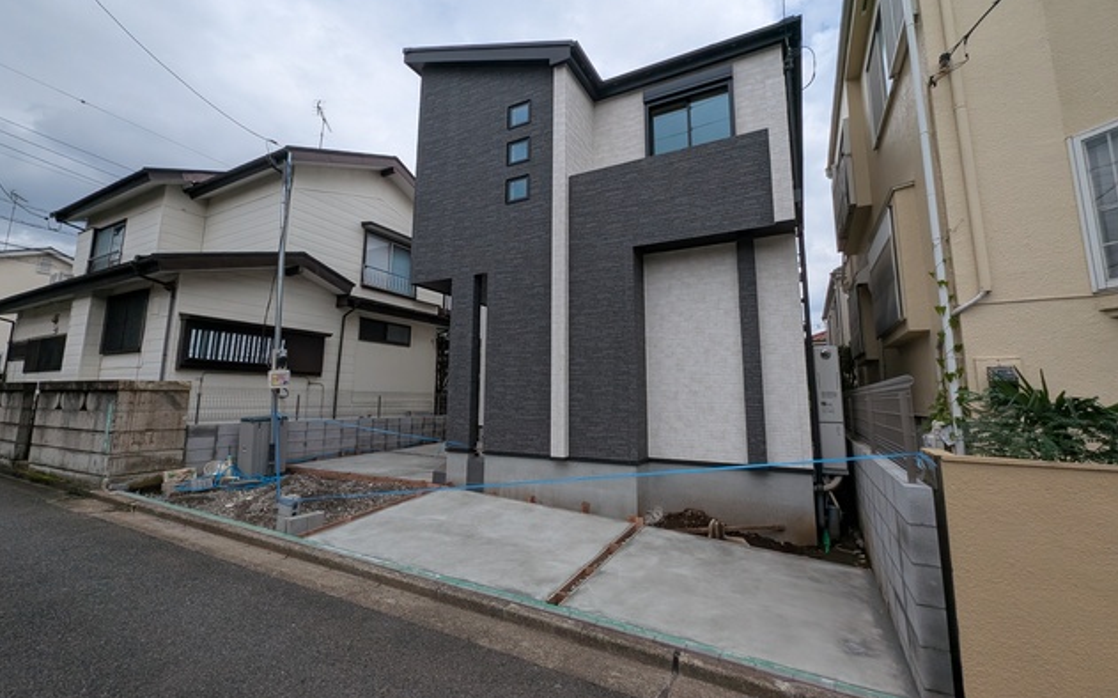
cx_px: 553
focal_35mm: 14
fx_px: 426
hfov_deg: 105.3
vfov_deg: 78.5
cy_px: 330
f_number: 2.2
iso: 50
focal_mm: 1.95
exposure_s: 1/2146
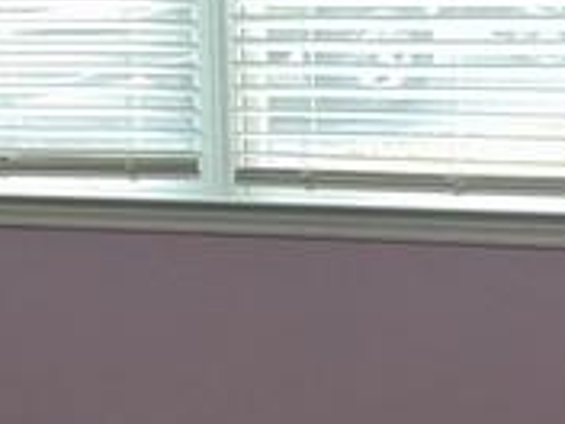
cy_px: 260
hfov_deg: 14.0
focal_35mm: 140
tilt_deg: -9.5
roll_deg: +1.5
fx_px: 2285
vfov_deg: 10.6
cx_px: 151
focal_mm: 6.86
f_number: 1.78
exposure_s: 1/188
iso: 50
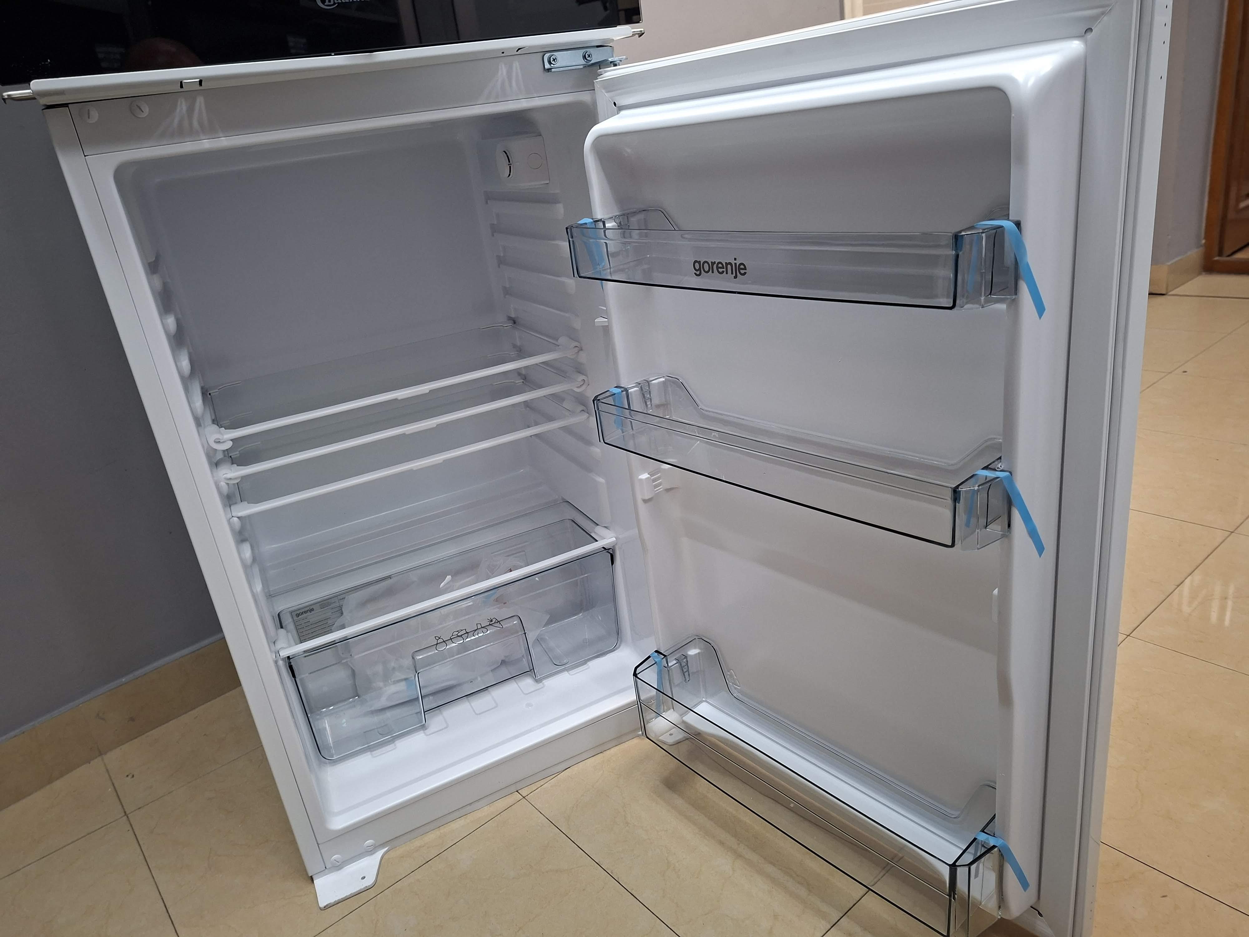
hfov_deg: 73.9
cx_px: 624
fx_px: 830
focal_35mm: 23
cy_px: 468
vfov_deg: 58.9
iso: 320
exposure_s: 1/50
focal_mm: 5.54
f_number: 1.8
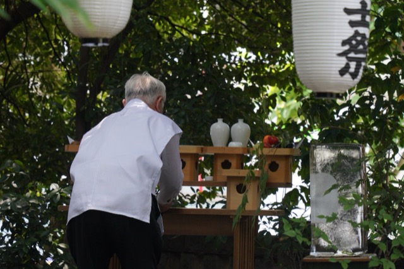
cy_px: 134
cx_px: 202
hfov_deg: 13.7
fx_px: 1682
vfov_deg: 9.1
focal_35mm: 150
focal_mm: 100
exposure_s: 1/320
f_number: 5.6
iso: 2000
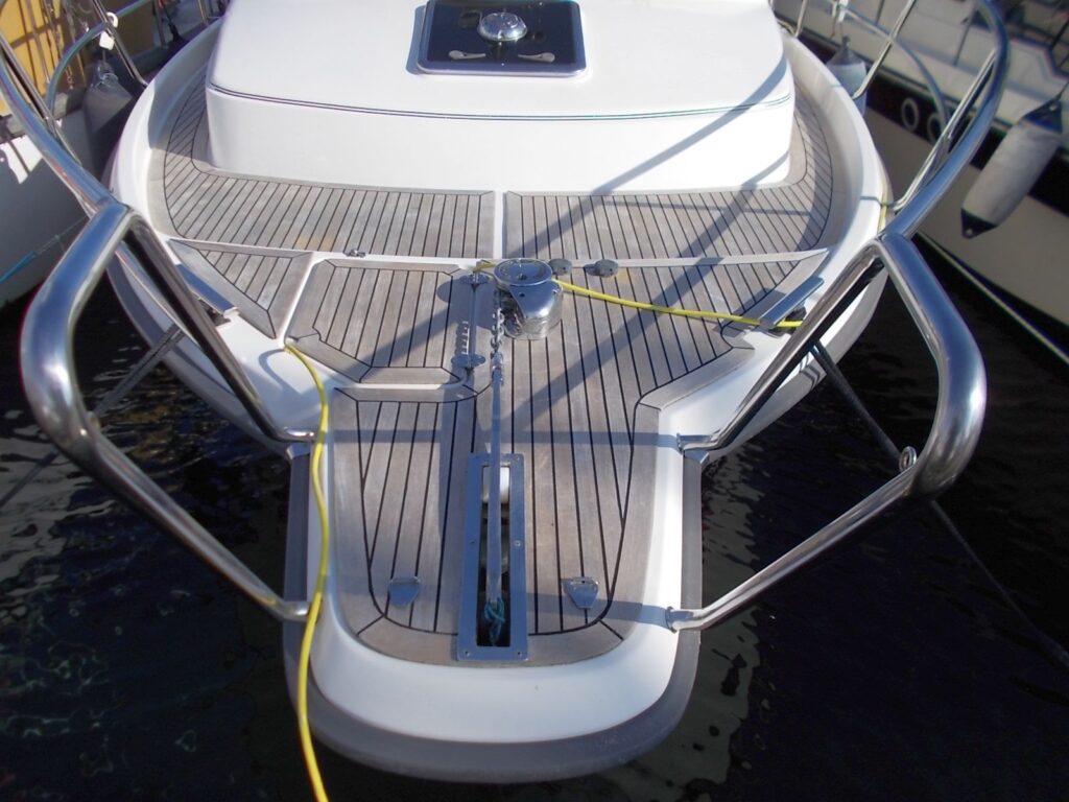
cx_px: 534
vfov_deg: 53.1
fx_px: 803
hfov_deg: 67.3
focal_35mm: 26
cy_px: 401
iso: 80
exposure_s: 1/200
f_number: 8
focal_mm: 4.6
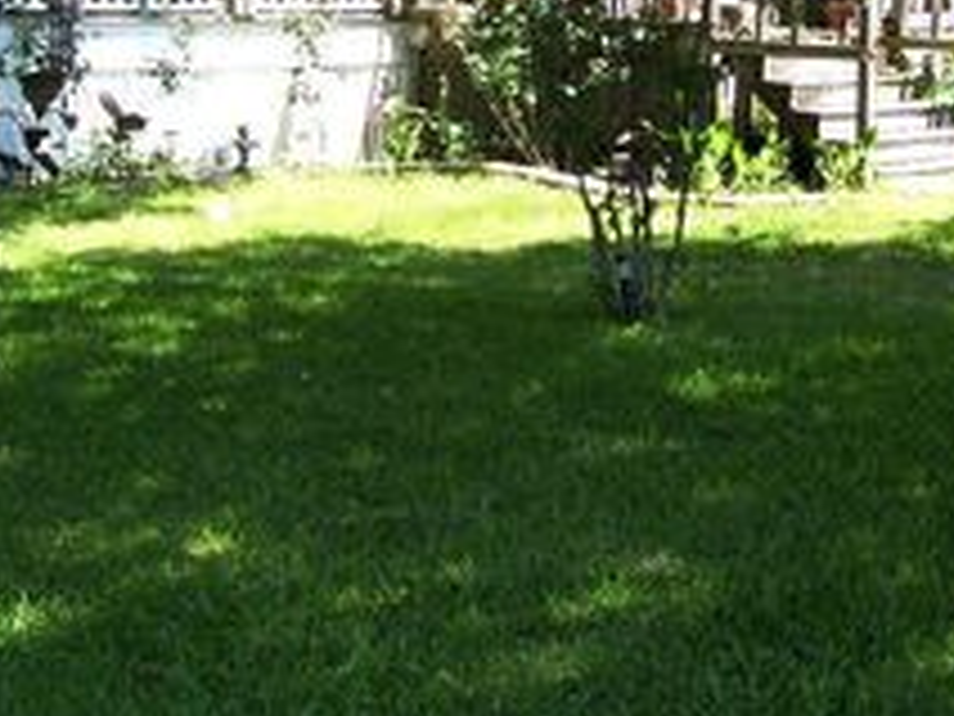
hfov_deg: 22.8
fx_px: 2343
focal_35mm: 85
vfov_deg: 17.2
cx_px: 706
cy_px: 137
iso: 80
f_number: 2.7
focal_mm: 6
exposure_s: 1/320
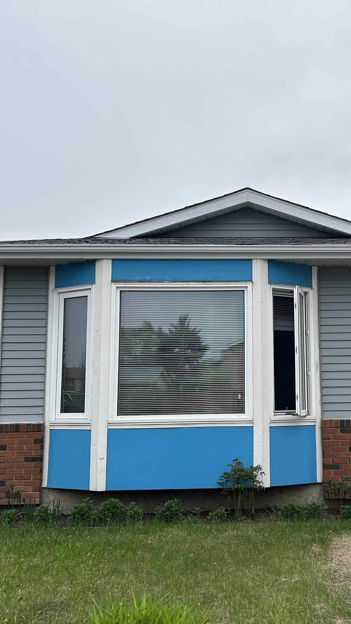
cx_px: 265
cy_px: 312
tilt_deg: +7.9
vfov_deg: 52.8
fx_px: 629
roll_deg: -0.6
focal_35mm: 38
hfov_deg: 30.6
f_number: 1.5
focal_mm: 5.7
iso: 50
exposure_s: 1/1224
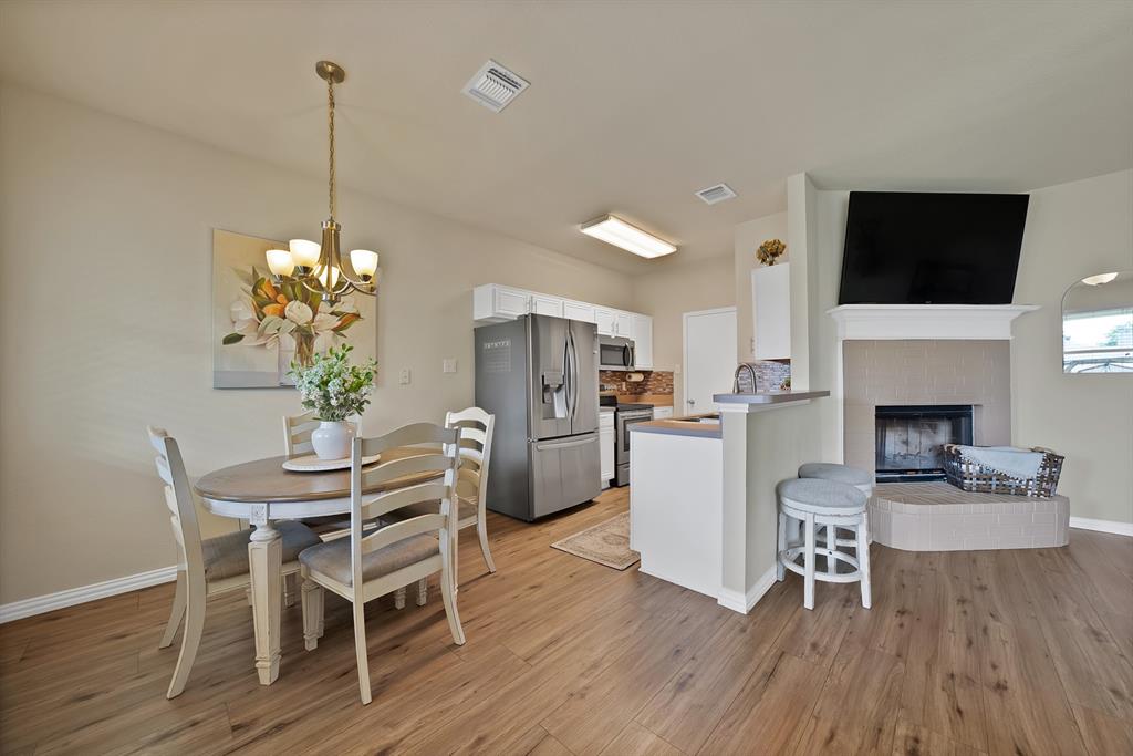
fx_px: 378
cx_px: 566
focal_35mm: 12
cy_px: 378
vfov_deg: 90.0
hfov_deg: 112.6
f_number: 9
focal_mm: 12
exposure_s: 1/4
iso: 640
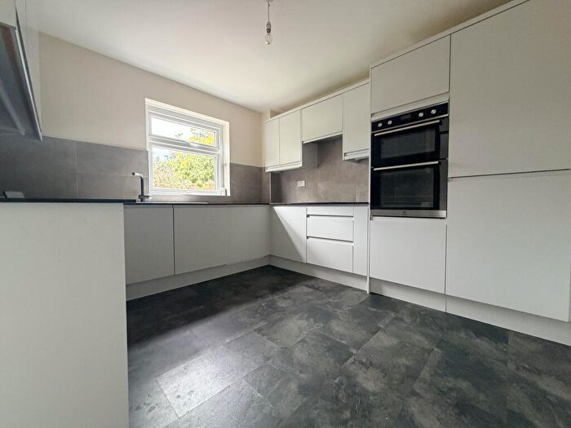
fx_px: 231
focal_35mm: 14
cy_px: 214
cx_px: 286
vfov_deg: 85.7
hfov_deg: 102.1
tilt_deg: -1.9
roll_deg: +1.6
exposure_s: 1/82
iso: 320
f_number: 2.2
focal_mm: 2.22
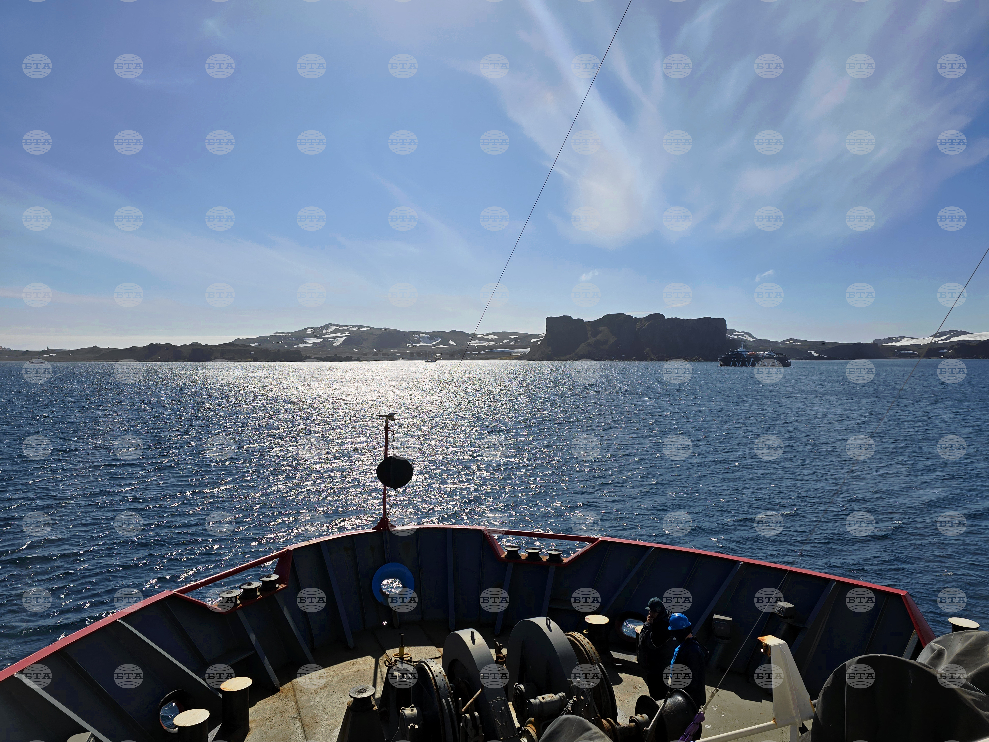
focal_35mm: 23
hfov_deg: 73.9
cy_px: 371
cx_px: 494
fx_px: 657
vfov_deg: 58.9
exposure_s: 1/1973
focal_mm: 6.3
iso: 12
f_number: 1.7
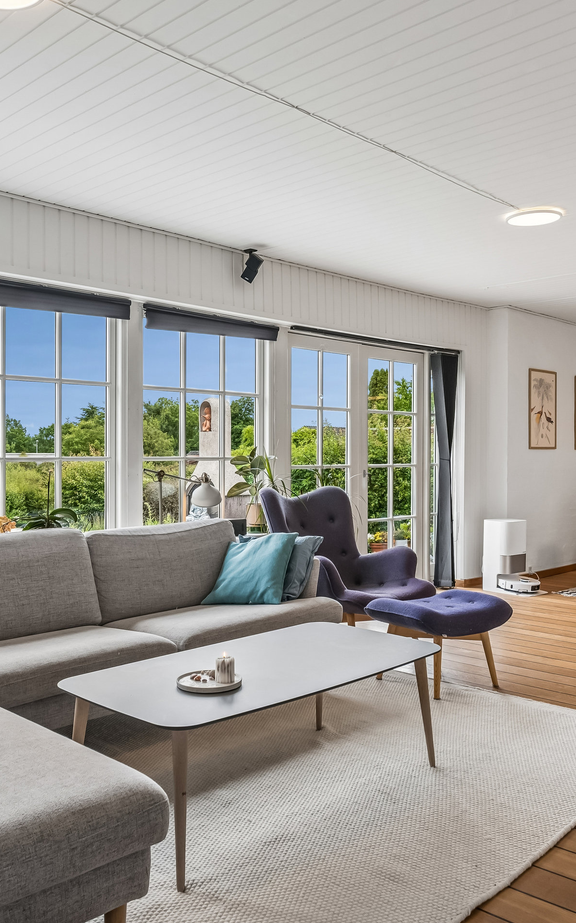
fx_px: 804
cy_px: 454
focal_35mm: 32
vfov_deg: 59.7
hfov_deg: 39.4
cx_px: 274
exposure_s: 1/100
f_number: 9
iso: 640
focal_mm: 20
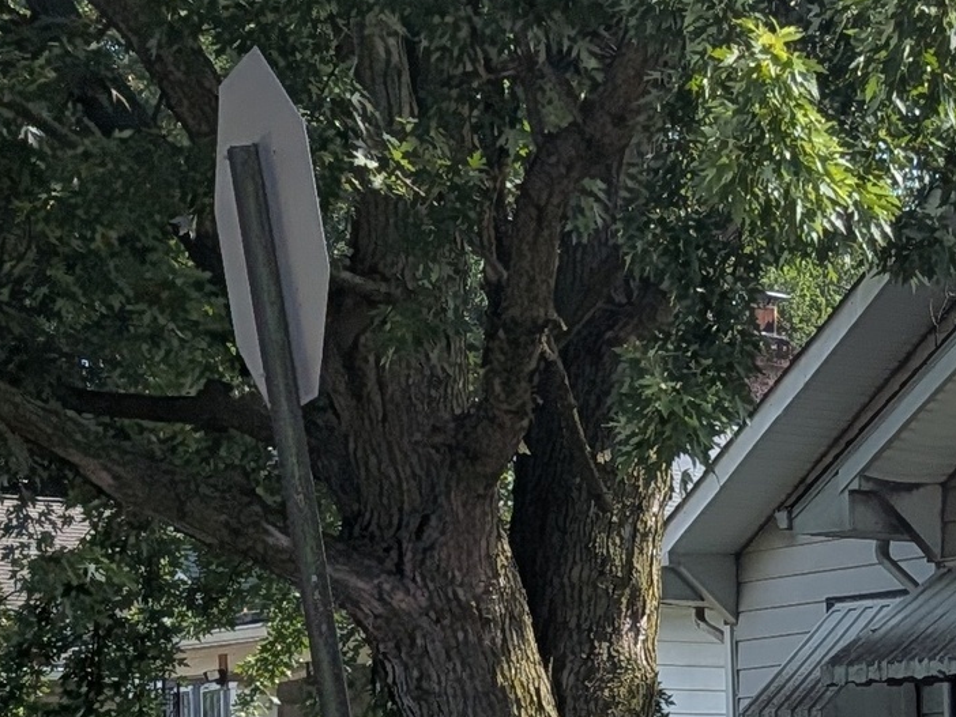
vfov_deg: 13.6
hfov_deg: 16.8
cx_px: 1488
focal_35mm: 105
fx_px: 2901
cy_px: 895
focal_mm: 4.53
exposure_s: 1/2703
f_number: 1.7
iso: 28
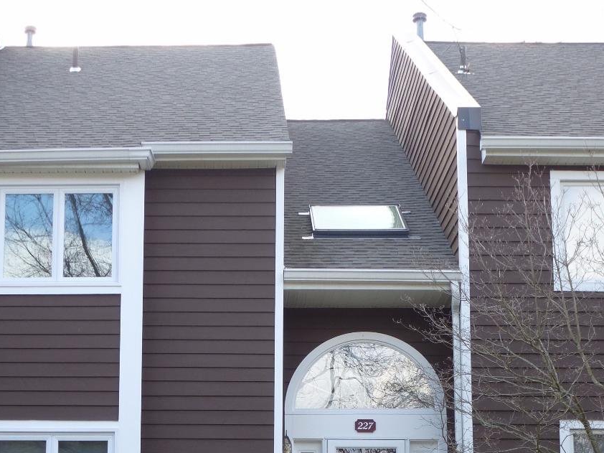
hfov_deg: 25.1
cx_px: 169
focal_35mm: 77
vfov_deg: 18.9
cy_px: 381
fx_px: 1343
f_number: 4
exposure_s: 1/125
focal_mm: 8
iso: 100
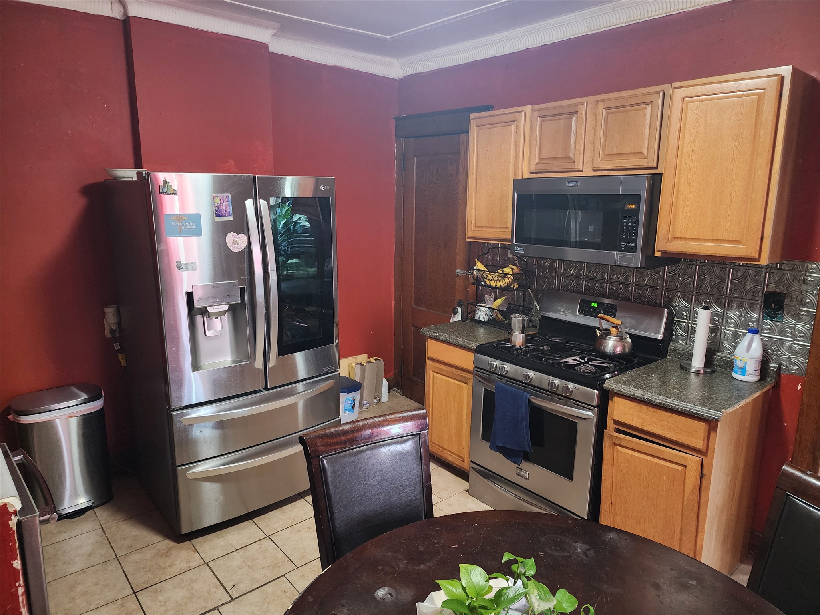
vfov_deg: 58.9
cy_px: 308
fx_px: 545
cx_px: 410
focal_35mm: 23
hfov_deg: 73.9
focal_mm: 6.4
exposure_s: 1/24
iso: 640
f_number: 1.8
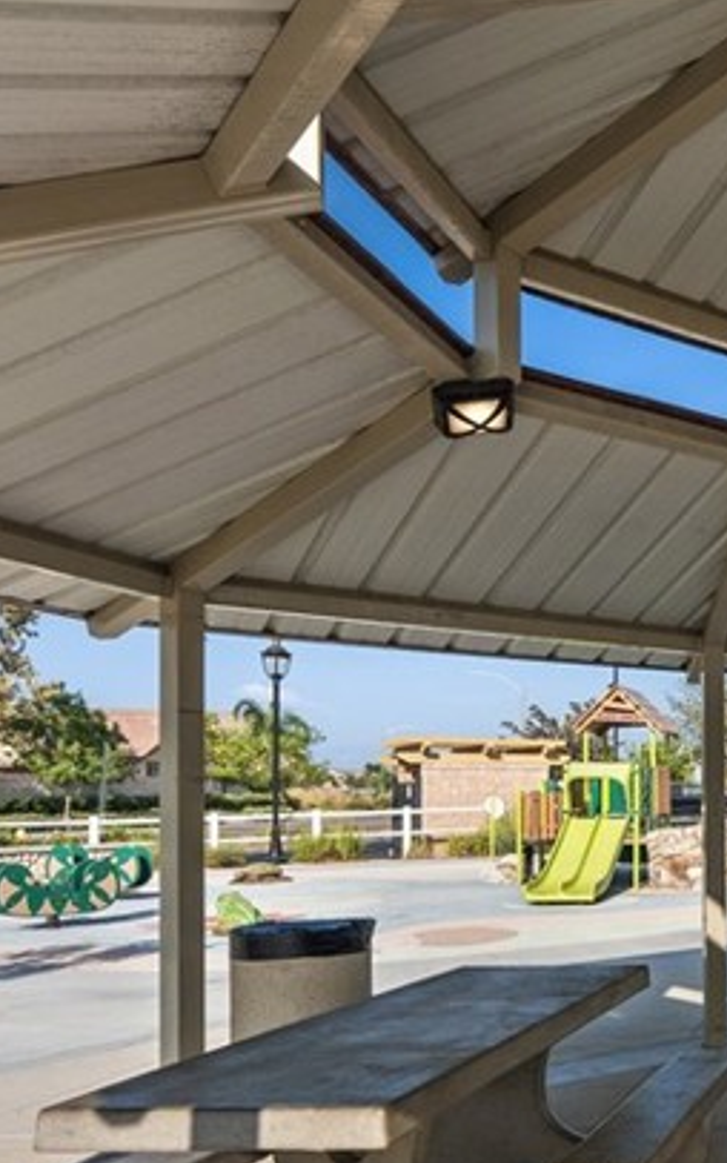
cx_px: 930
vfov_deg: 52.9
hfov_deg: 29.1
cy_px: 783
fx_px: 1140
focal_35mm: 36
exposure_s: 1/1600
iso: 320
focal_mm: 14
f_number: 6.3
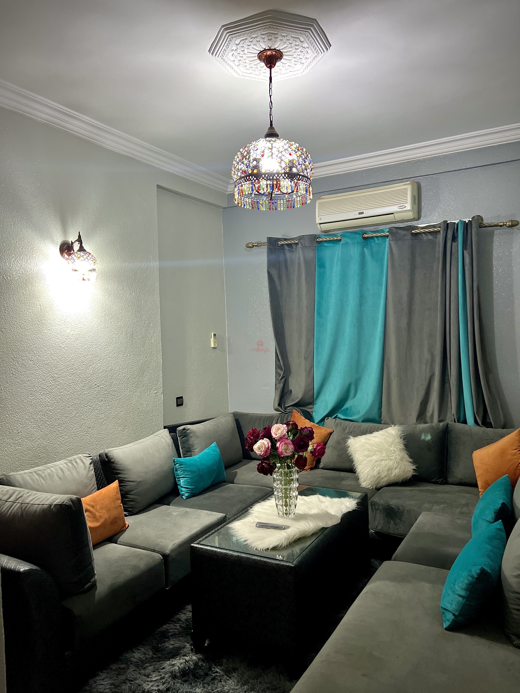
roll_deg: +2.2
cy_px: 346
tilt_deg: -0.1
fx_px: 521
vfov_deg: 67.3
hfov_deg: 53.1
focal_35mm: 26
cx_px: 260
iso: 320
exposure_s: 1/50
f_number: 1.5
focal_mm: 5.7
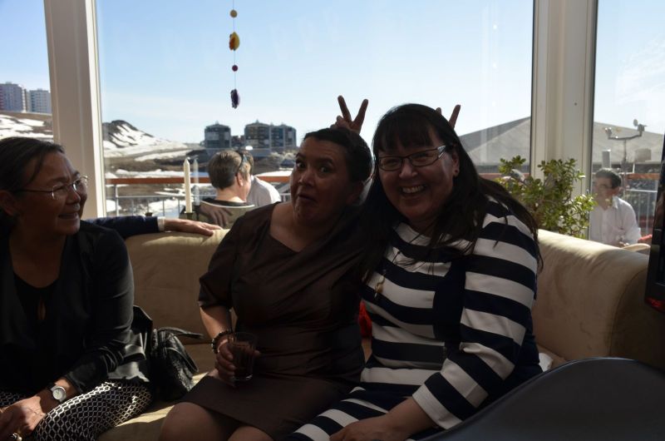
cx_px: 332
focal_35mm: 33
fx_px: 608
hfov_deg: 57.3
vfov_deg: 39.8
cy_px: 220
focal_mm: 22
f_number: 6.3
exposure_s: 1/160
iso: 100
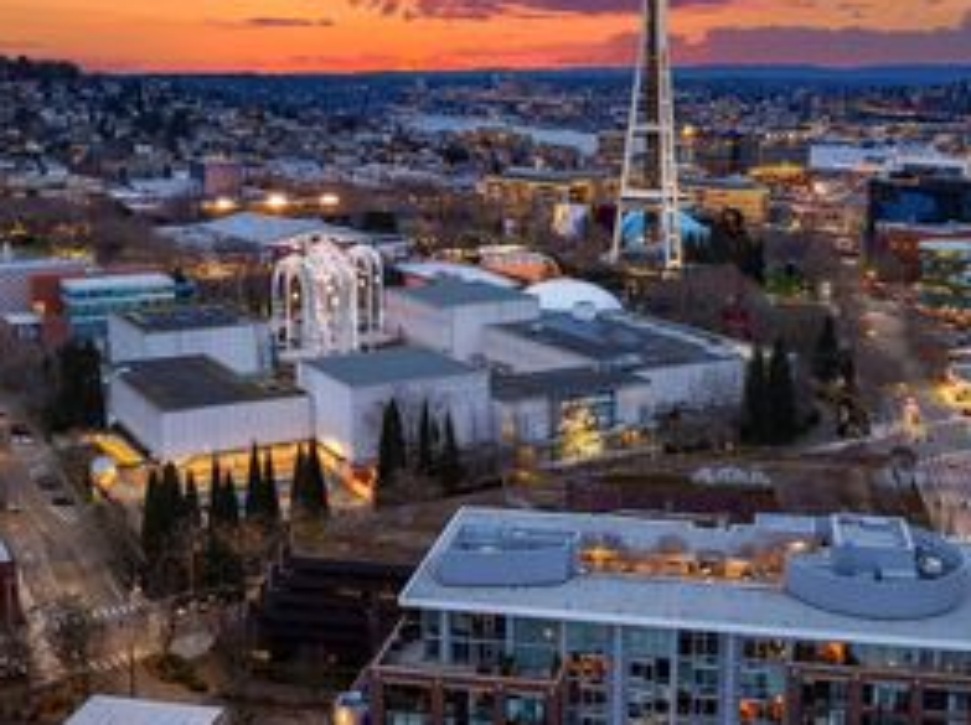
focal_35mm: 46
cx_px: 480
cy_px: 305
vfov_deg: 31.4
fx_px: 1289
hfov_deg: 41.3
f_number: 2.8
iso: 290
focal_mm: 12.29
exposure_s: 1/15
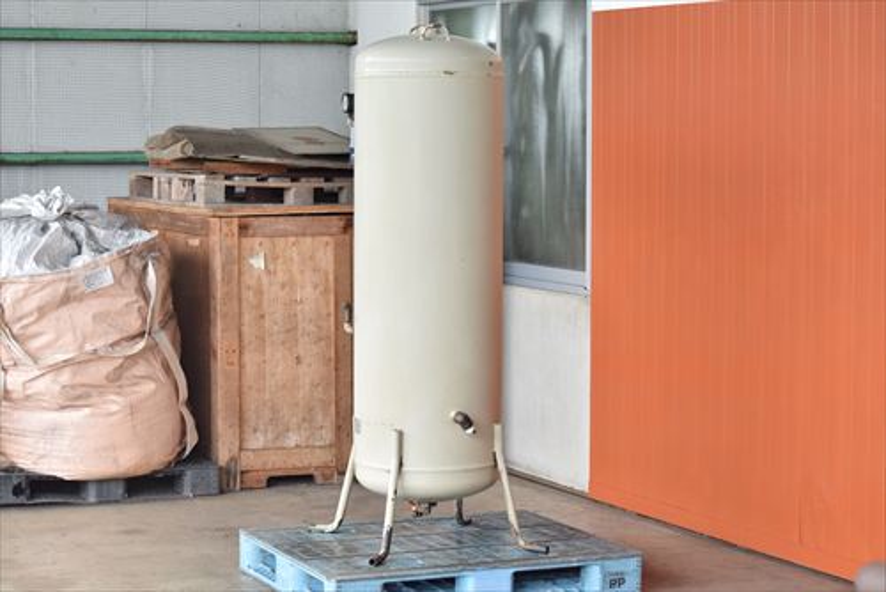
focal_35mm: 82
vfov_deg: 16.6
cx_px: 443
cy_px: 296
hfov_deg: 24.6
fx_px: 2032
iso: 1250
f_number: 6.3
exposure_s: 1/320
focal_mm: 55
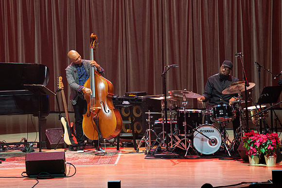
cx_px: 106
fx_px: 2059
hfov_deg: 7.8
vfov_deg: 5.2
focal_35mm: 263
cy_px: 64
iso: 2500
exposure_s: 1/250
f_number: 5
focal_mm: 200
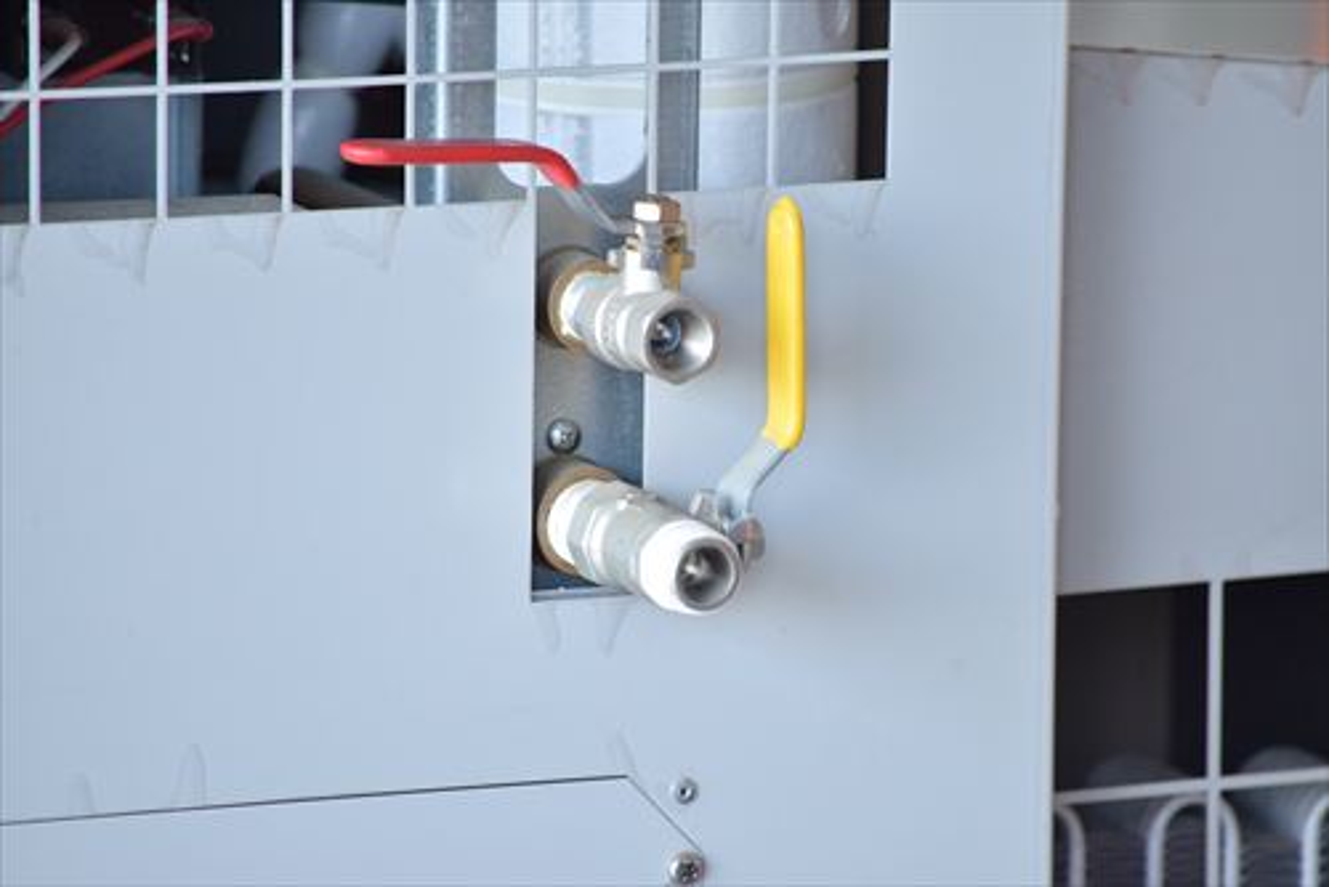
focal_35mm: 420
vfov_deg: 3.3
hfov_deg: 4.9
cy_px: 444
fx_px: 15513
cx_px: 664
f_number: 6.3
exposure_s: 1/200
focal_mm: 280
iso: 1250
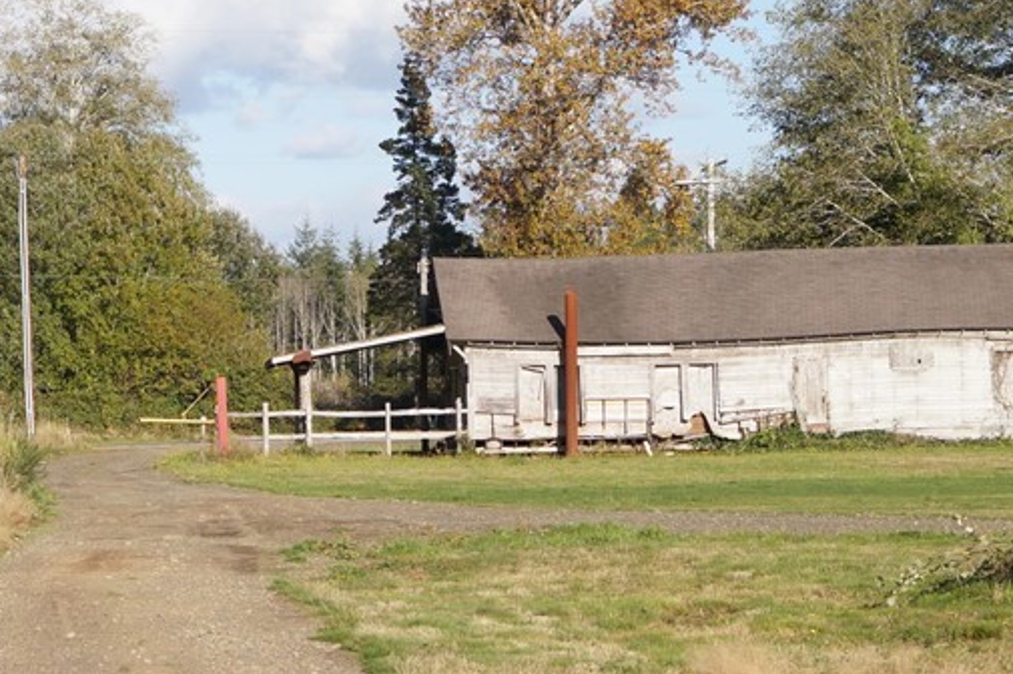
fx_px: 3180
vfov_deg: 12.0
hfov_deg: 17.9
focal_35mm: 113
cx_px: 131
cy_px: 665
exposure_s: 1/160
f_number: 10
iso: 100
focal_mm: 35
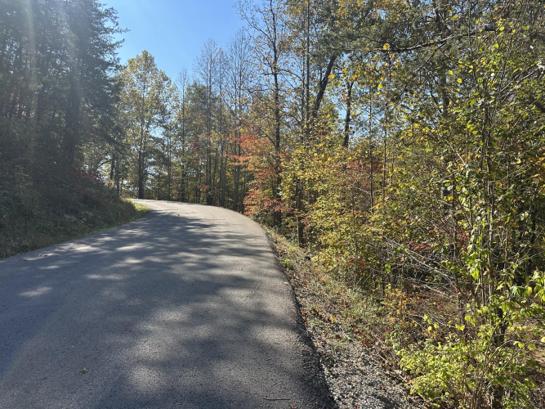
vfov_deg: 56.8
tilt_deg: +2.5
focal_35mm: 24
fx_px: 378
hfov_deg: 71.6
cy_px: 204
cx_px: 272
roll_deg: +0.9
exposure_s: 1/1880
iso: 80
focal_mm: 6.86
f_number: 1.78
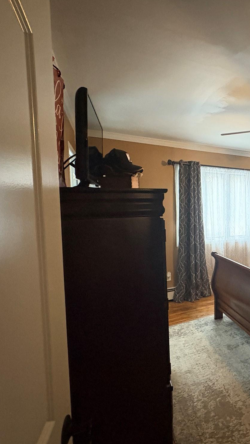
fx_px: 247
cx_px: 254
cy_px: 221
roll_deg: -0.2
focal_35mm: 21
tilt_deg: -4.2
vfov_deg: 83.8
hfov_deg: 44.9
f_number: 2.2
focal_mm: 2.22
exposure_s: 1/60
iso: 800
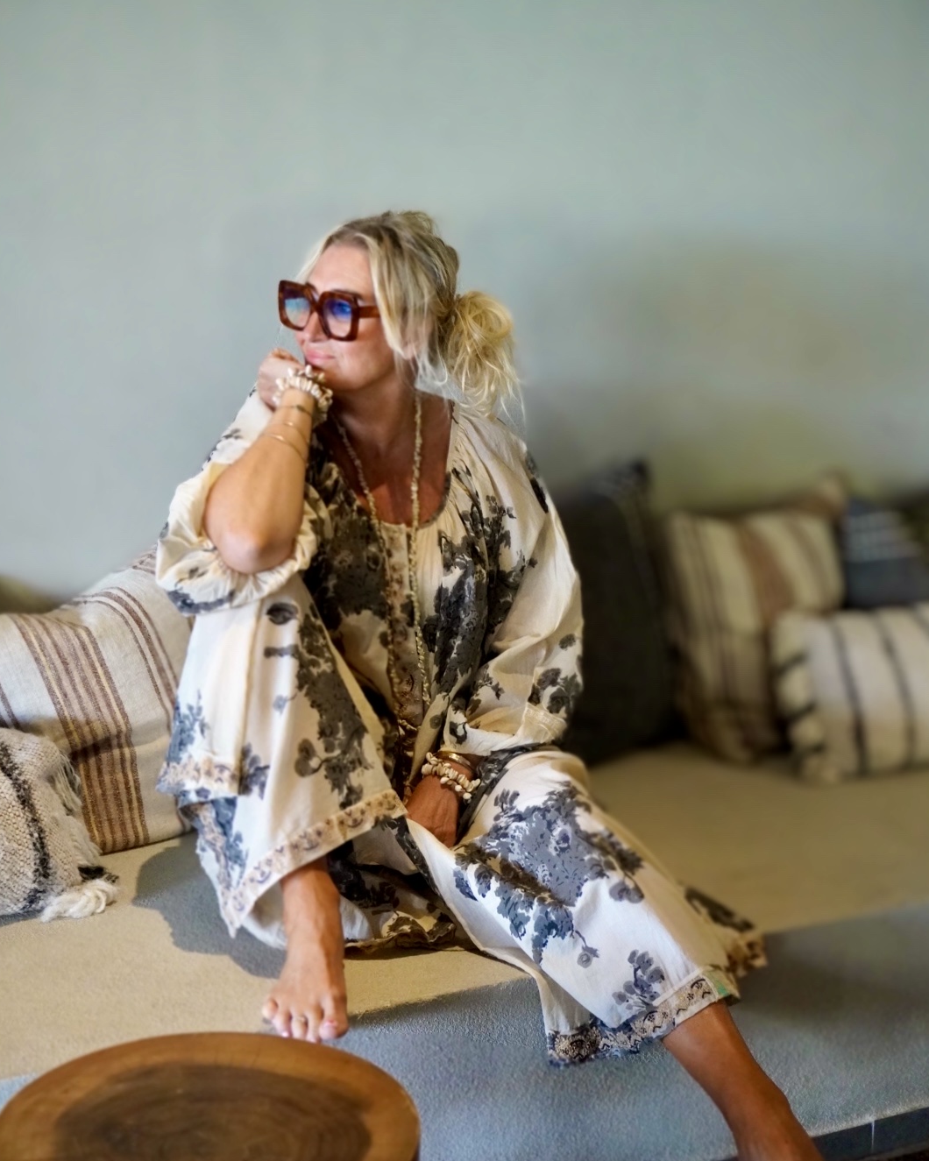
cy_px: 704
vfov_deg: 34.0
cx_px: 460
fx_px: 1890
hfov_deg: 27.6
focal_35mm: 55
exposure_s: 1/160
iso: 4000
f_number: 5
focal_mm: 32
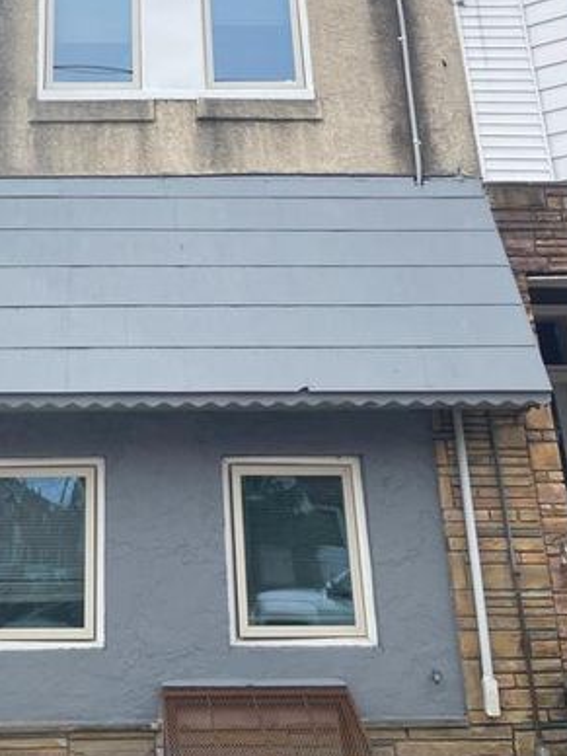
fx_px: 939
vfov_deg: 42.2
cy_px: 170
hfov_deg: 32.6
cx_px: 109
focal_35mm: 43
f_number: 1.6
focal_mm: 5.1
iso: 32
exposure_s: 1/1946
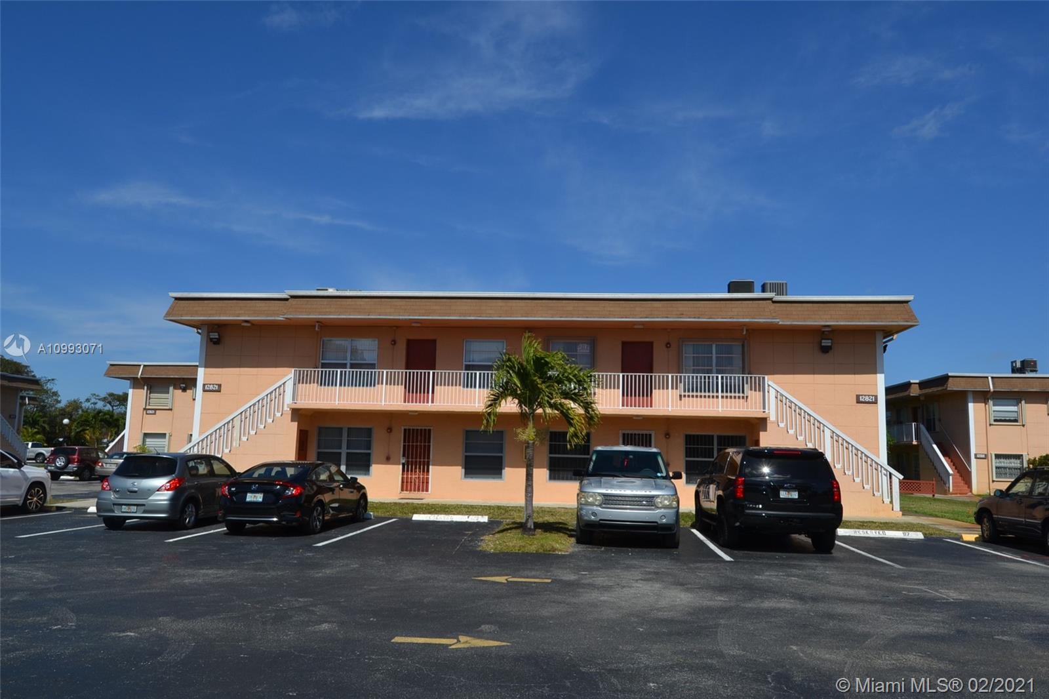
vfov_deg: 50.4
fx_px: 743
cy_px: 350
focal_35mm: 26
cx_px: 524
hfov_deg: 70.4
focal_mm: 17
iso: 100
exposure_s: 1/200
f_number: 14
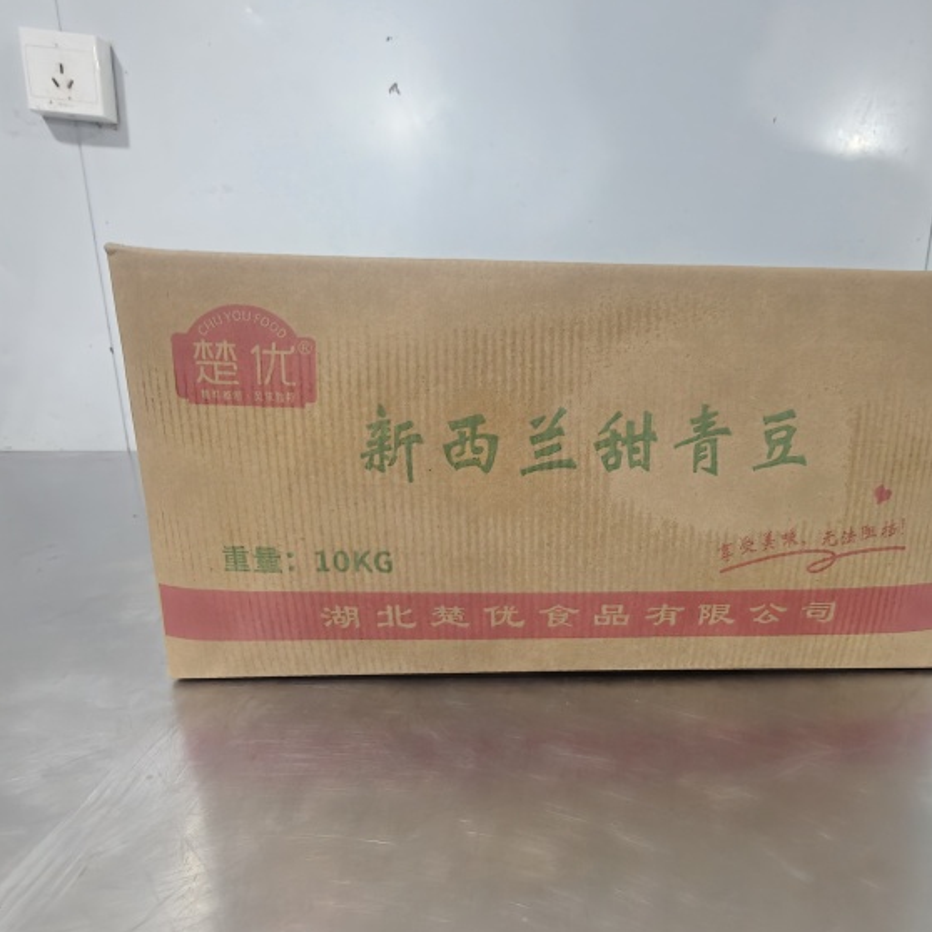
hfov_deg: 76.5
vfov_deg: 77.7
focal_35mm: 19
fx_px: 579
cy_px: 481
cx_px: 573
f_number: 2
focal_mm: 2.3
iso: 6400
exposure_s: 1/63
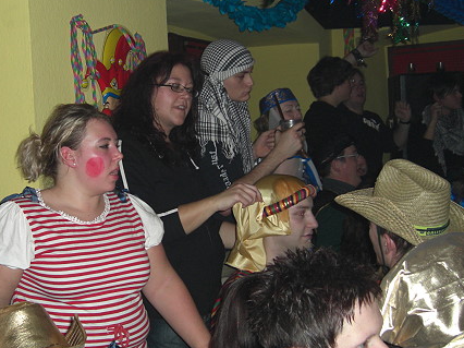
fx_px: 723
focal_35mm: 54
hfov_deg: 35.3
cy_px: 170
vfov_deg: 27.0
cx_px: 164
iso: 200
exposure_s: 1/60
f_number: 2.8
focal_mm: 7.9
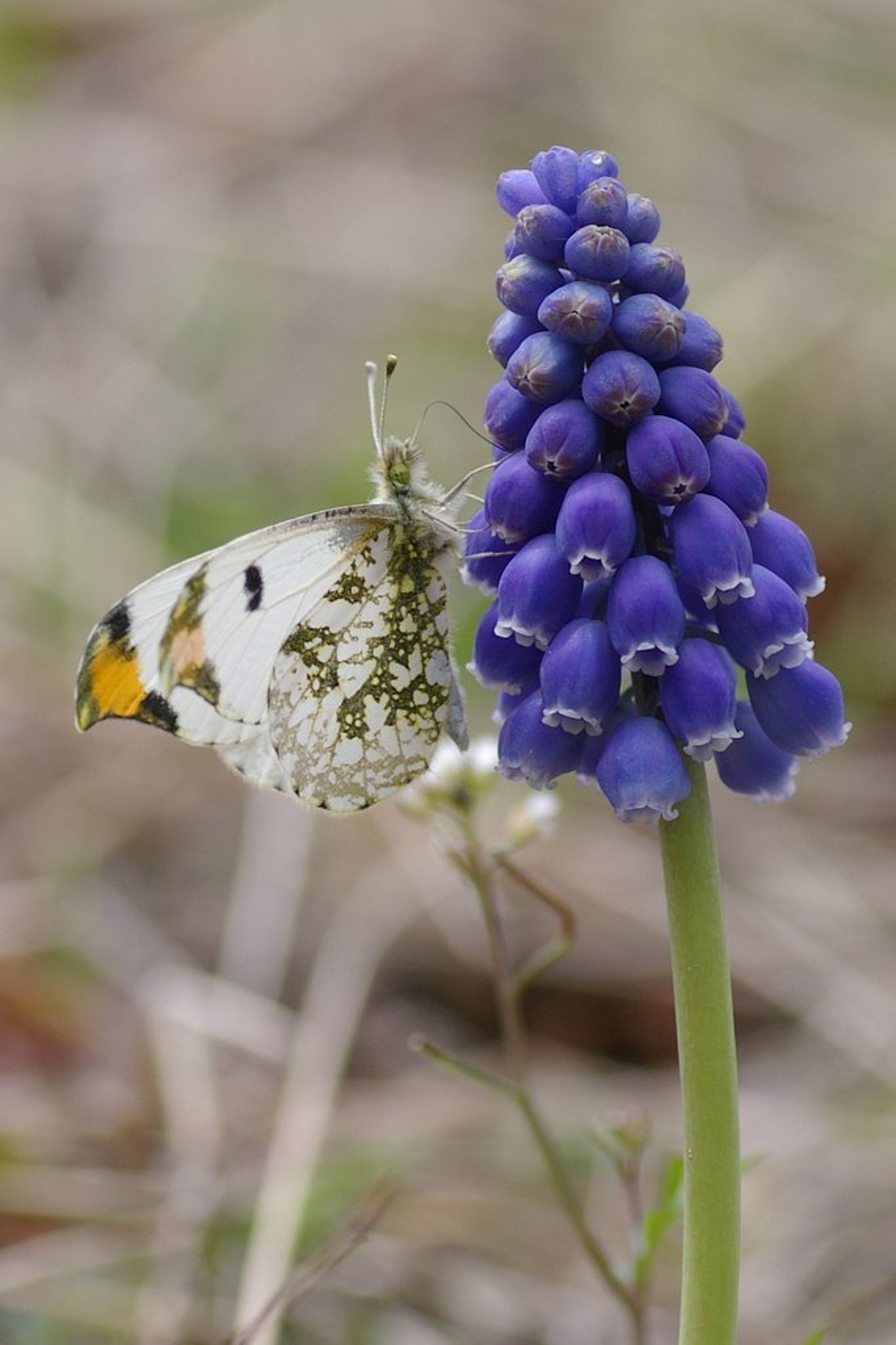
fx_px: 5038
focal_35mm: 135
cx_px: 448
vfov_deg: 15.2
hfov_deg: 10.2
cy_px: 672
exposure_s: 1/1000
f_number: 4.5
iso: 200
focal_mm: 90
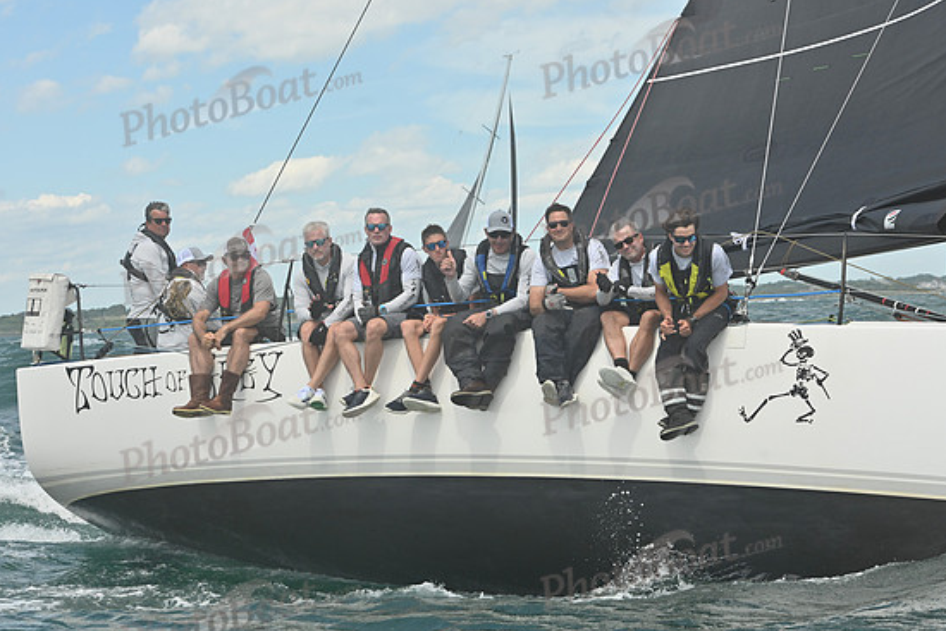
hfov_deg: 21.0
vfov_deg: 14.1
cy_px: 326
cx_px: 452
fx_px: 2549
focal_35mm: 97
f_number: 8
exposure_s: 1/1250
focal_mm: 92
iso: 320
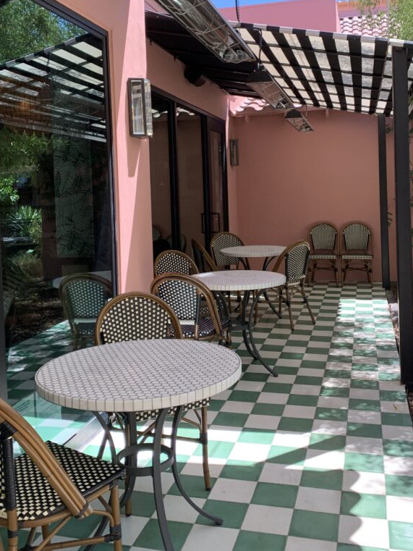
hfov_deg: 40.7
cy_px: 212
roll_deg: +1.3
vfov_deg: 52.1
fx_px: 557
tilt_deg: -0.2
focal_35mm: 35
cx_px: 225
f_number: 1.8
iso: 25
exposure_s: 1/338
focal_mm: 4.25
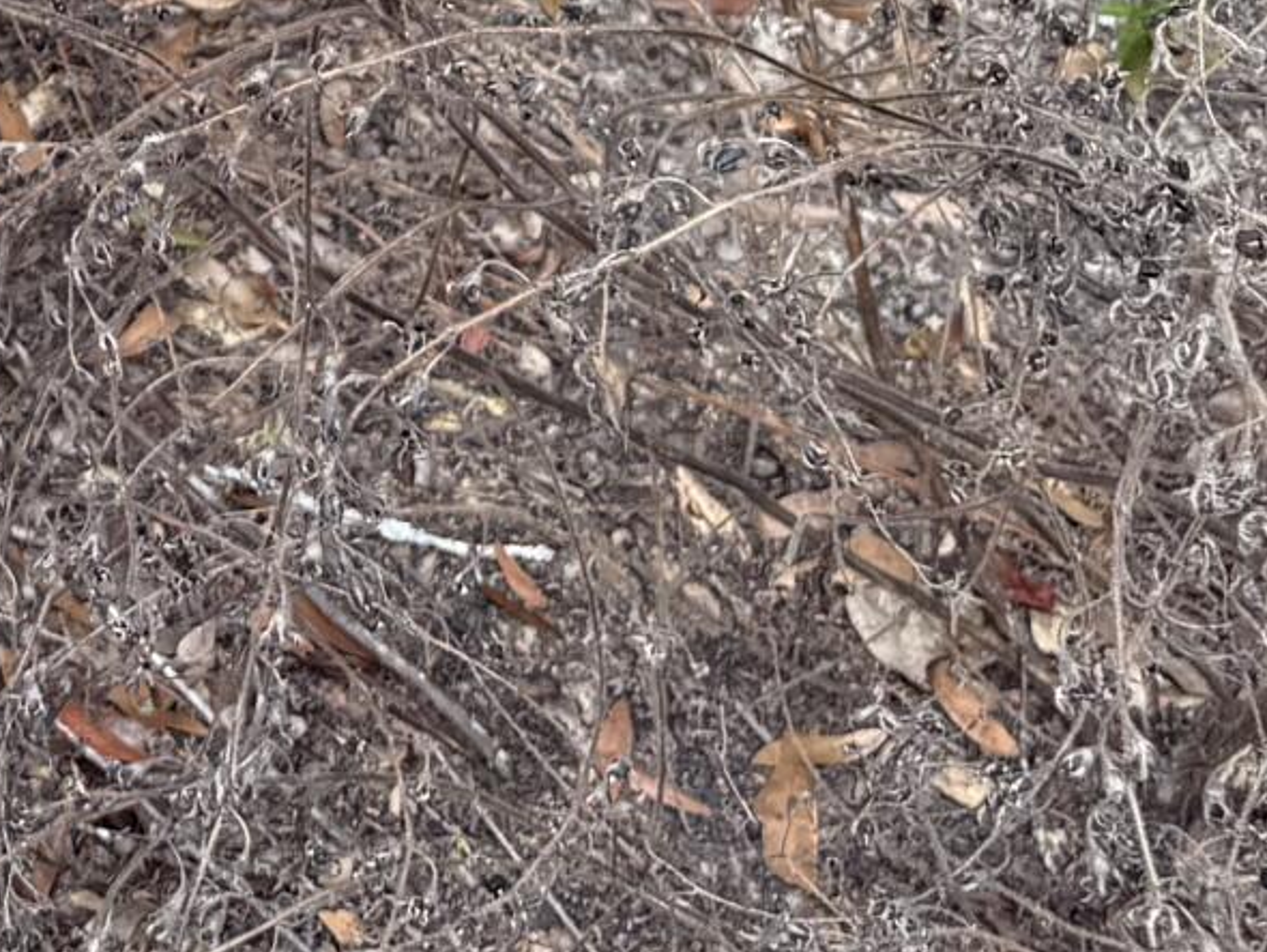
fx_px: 4467
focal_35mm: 122
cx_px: -1003
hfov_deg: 14.3
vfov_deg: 10.9
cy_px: -1023
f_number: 1.78
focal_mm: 6.76
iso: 80
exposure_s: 1/722
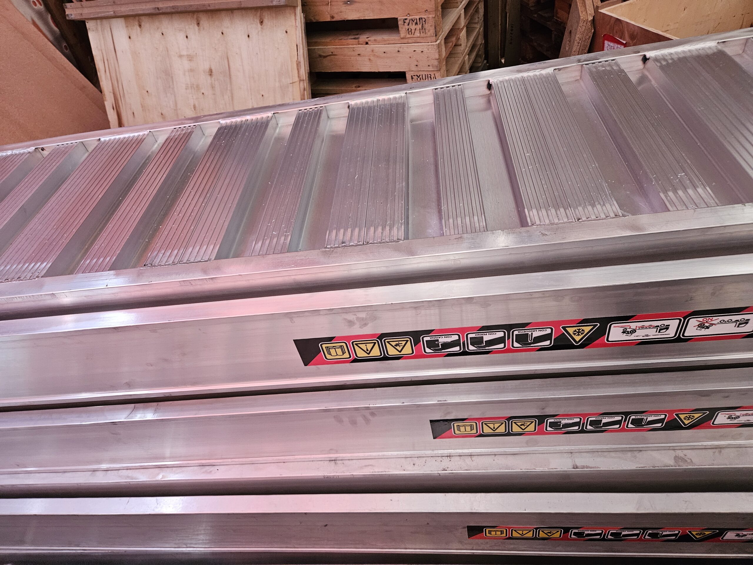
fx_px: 500
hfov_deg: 73.9
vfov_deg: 58.9
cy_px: 282
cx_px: 376
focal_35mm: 23
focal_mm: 5.4
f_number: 1.8
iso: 1000
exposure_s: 1/200
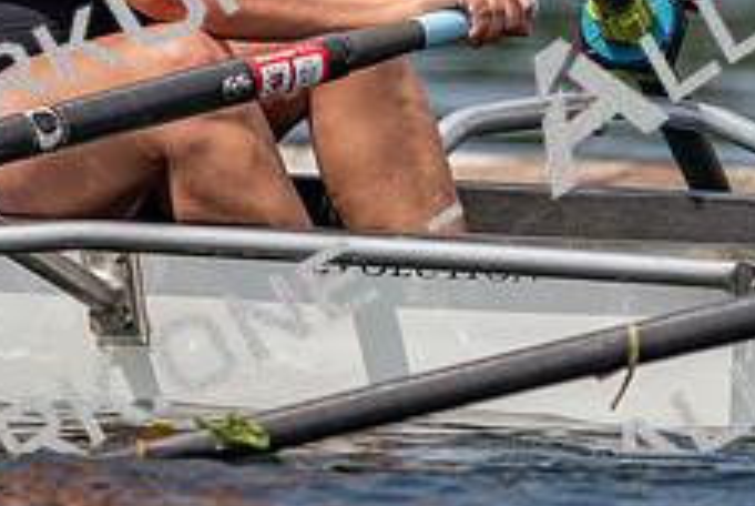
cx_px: 249
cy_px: -118
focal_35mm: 1031
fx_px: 21650
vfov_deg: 1.3
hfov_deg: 2.0
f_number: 6.3
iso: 250
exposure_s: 1/1600
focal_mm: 404
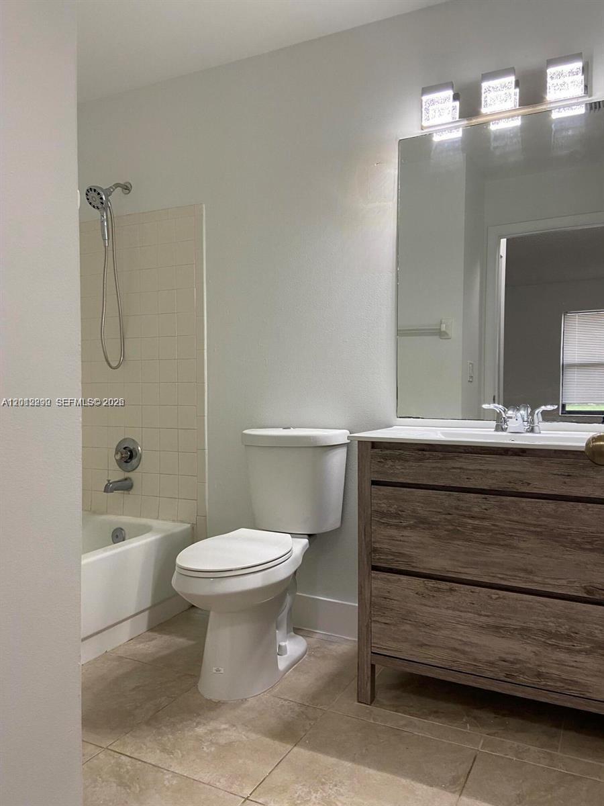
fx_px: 605
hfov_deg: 53.1
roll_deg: +0.2
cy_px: 403
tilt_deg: -0.1
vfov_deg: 67.3
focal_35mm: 26
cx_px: 302
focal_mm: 4.25
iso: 100
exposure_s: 1/60
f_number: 1.8
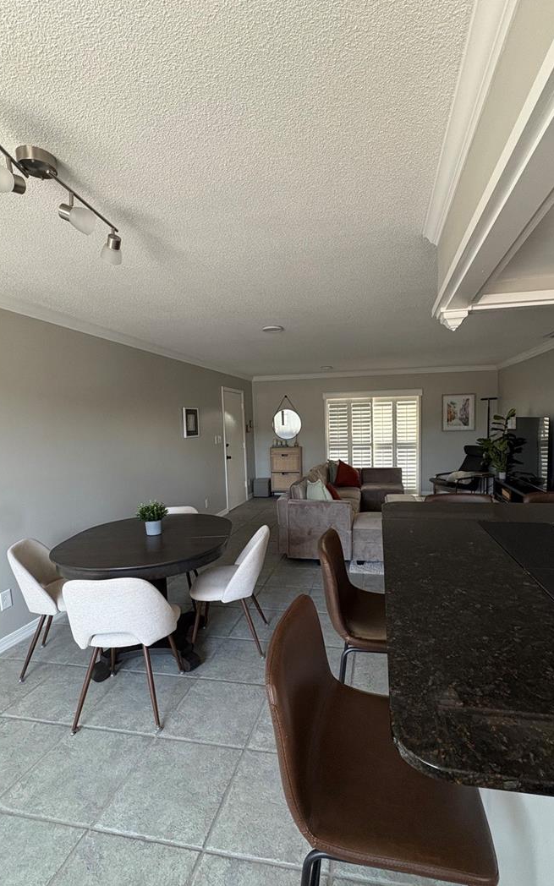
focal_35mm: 17
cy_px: 461
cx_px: 301
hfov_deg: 67.9
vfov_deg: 94.3
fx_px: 411
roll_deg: +2.1
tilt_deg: -4.7
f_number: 2.2
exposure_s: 1/60
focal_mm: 2.22
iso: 320
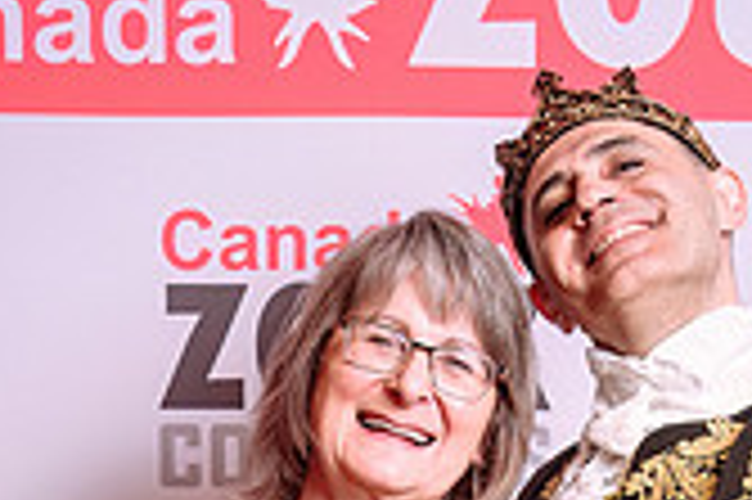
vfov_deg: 9.7
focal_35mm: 136
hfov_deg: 15.0
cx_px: 548
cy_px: 807
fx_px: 2838
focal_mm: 34
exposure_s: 1/160
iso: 200
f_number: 4.5
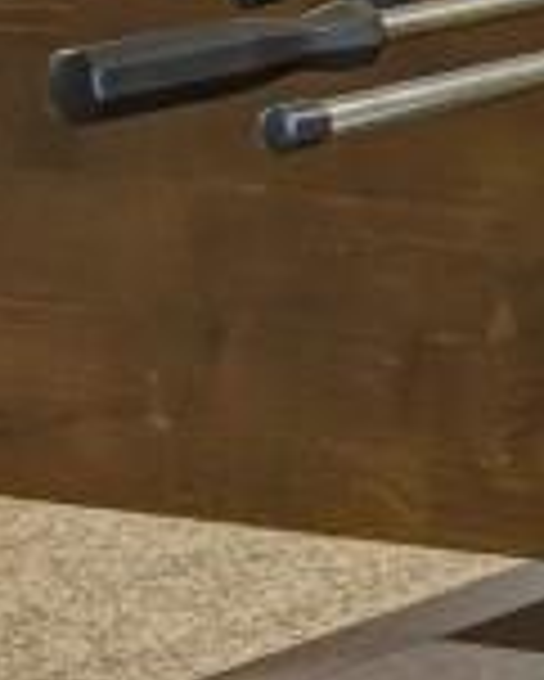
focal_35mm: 164
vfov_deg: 10.6
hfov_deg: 5.2
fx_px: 3297
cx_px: 3286
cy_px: -763
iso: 400
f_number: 8
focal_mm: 11
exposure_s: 1/2.5
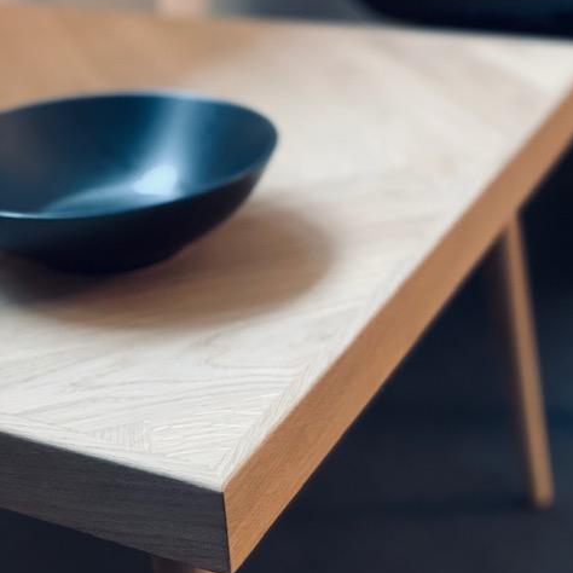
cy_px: 337
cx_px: 289
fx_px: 1161
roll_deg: +3.4
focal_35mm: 62
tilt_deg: -29.4
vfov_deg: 27.7
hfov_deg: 27.7
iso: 400
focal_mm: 6
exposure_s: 1/25
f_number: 2.4
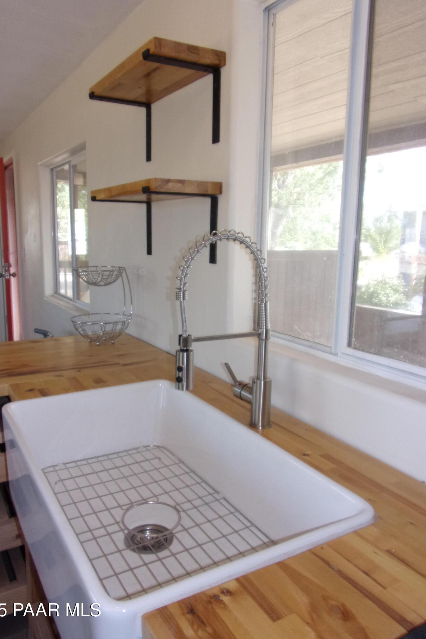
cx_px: 192
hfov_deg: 51.2
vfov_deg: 71.5
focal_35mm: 25
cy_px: 319
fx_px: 444
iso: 80
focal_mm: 4.3
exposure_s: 1/40
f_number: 3.3
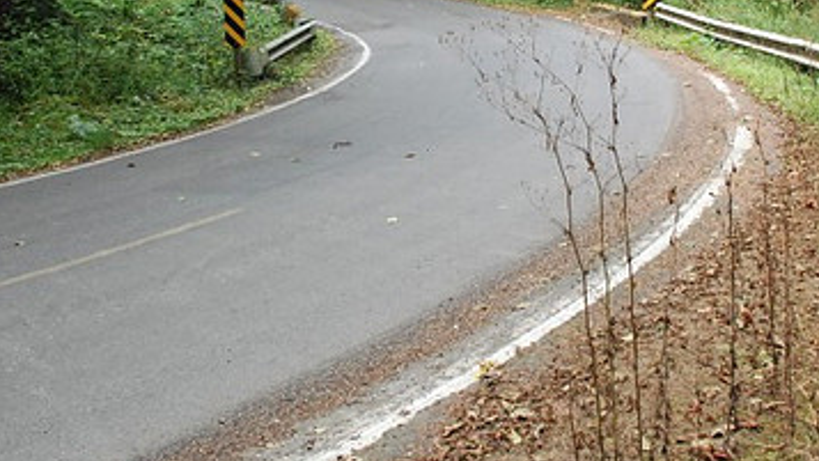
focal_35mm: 46
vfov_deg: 25.5
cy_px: 93
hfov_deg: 44.4
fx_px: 999
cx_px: 479
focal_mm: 18
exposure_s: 1/250
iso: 1600
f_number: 4
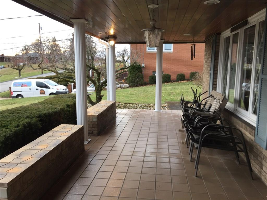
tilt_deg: -8.4
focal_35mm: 29
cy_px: 100
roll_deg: +0.3
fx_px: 224
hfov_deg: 61.7
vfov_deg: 48.2
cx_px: 134
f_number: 2.2
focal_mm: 4.15
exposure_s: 1/60
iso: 40
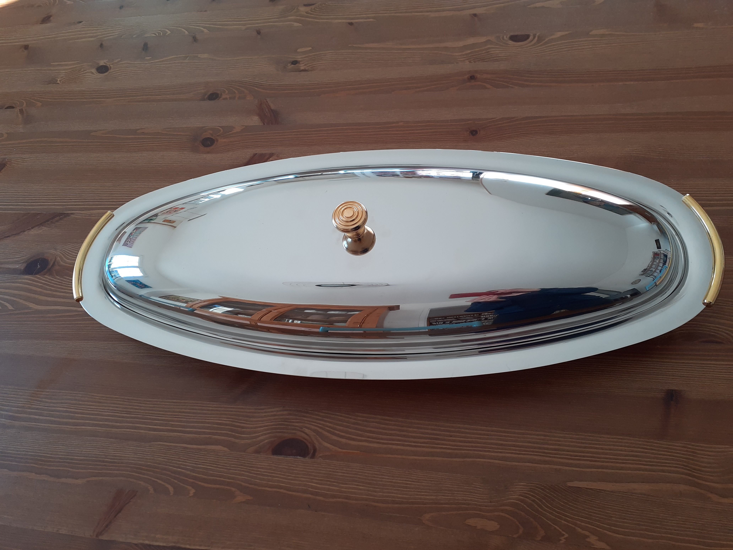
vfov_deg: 51.4
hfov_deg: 65.3
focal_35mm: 27
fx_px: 572
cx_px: 366
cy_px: 275
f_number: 1.9
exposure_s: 1/100
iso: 50
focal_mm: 3.6
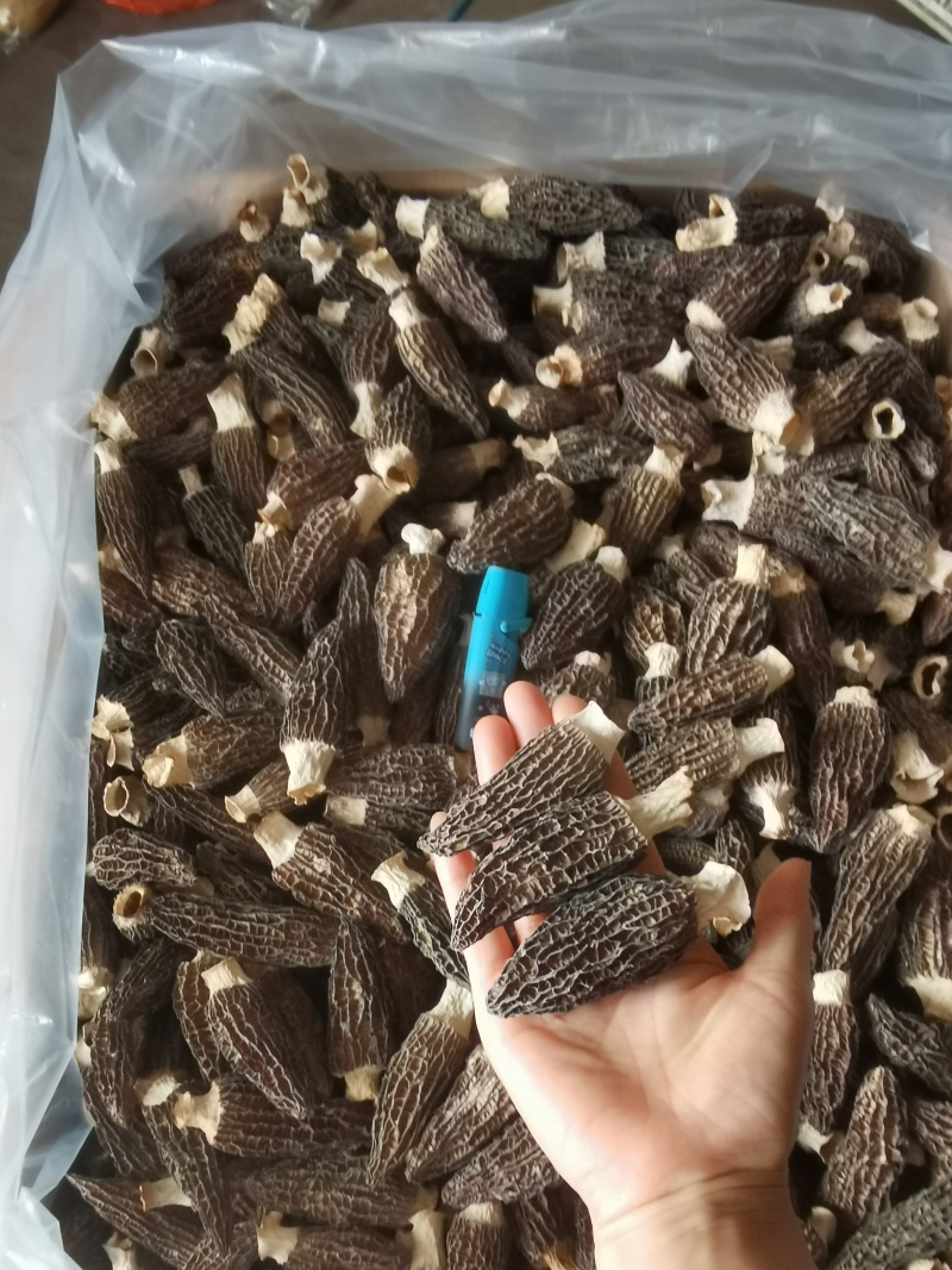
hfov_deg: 53.1
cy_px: 635
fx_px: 954
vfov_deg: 67.3
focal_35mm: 26
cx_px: 476
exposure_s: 1/33.3
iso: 160
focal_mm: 2.26
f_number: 2.2
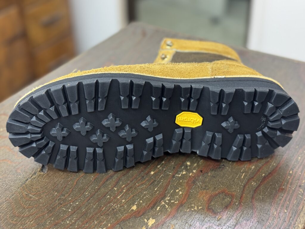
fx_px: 423
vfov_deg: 30.3
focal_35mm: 48
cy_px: 114
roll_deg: +1.7
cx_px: 152
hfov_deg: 39.7
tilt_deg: -34.5
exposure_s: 1/60
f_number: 1.78
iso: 250
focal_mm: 6.76
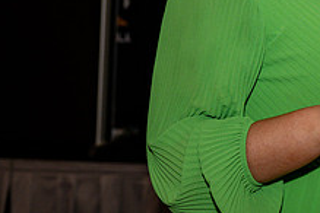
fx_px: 1120
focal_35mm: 126
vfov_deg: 10.6
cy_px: -80
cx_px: 374
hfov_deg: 15.7
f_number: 4
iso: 500
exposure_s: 1/125
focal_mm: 41
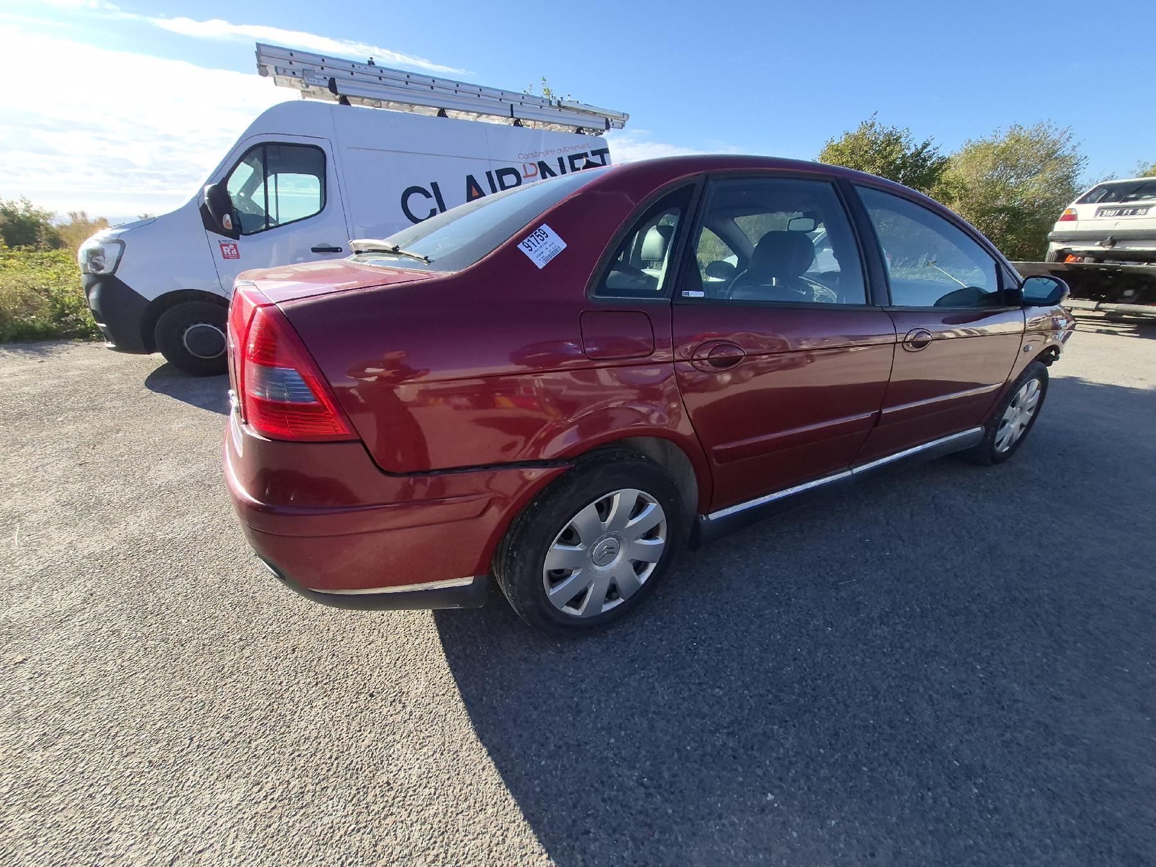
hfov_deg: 106.2
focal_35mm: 13
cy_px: 434
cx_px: 578
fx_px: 434
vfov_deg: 89.9
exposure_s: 1/1111
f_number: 2.2
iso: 40
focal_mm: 1.74
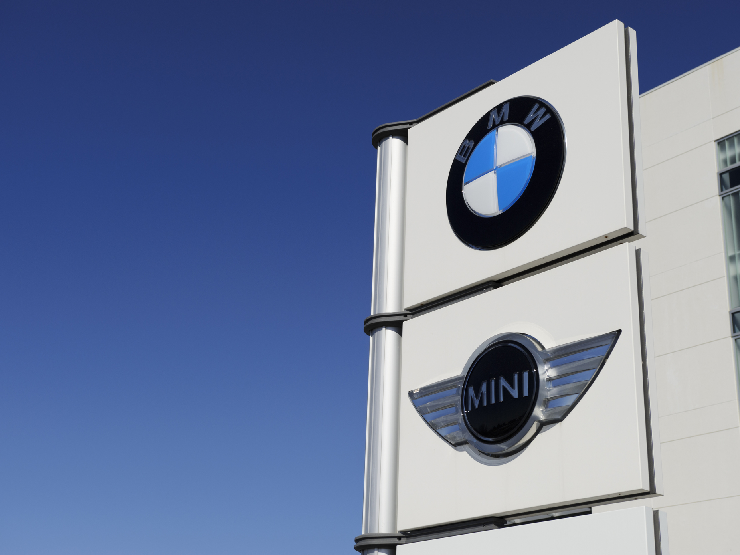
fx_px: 1176
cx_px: 375
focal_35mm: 55
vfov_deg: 26.6
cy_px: 276
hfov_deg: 34.9
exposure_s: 1/2500
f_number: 6.3
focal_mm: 50
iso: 200
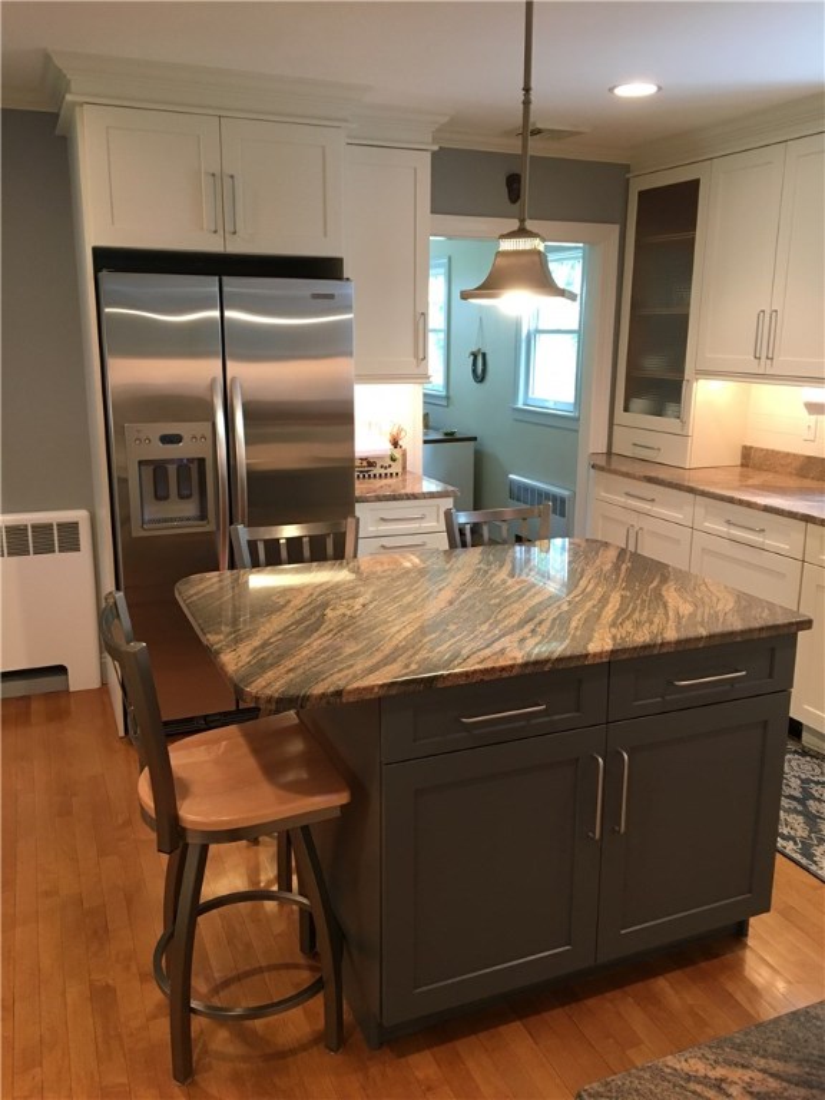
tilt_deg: -14.0
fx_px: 922
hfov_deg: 48.2
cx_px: 412
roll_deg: -0.9
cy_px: 550
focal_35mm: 29
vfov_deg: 61.7
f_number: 2.2
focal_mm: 4.15
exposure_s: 1/30
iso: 125
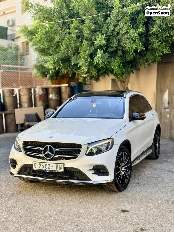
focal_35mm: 48
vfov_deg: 39.7
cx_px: 87
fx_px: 322
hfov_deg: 30.3
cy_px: 116
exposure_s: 1/928
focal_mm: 6.76
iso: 80
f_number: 1.78
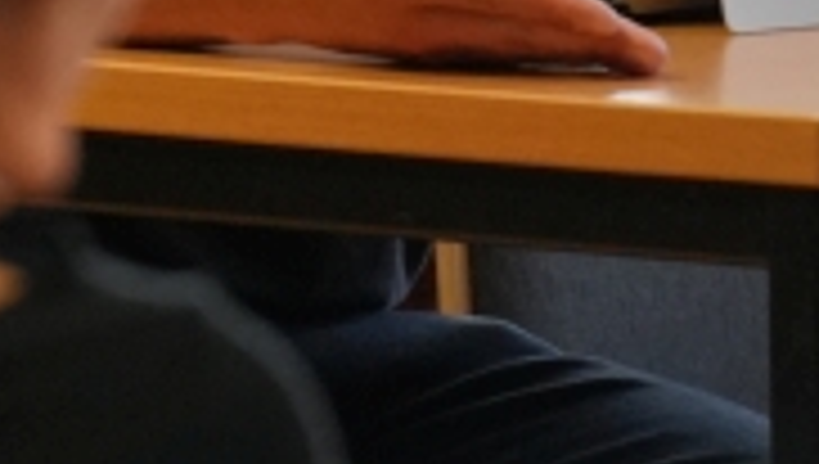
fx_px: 22783
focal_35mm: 1048
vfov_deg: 1.2
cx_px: -27
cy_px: -514
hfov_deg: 2.1
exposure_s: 1/250
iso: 2000
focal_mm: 135
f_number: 5.6
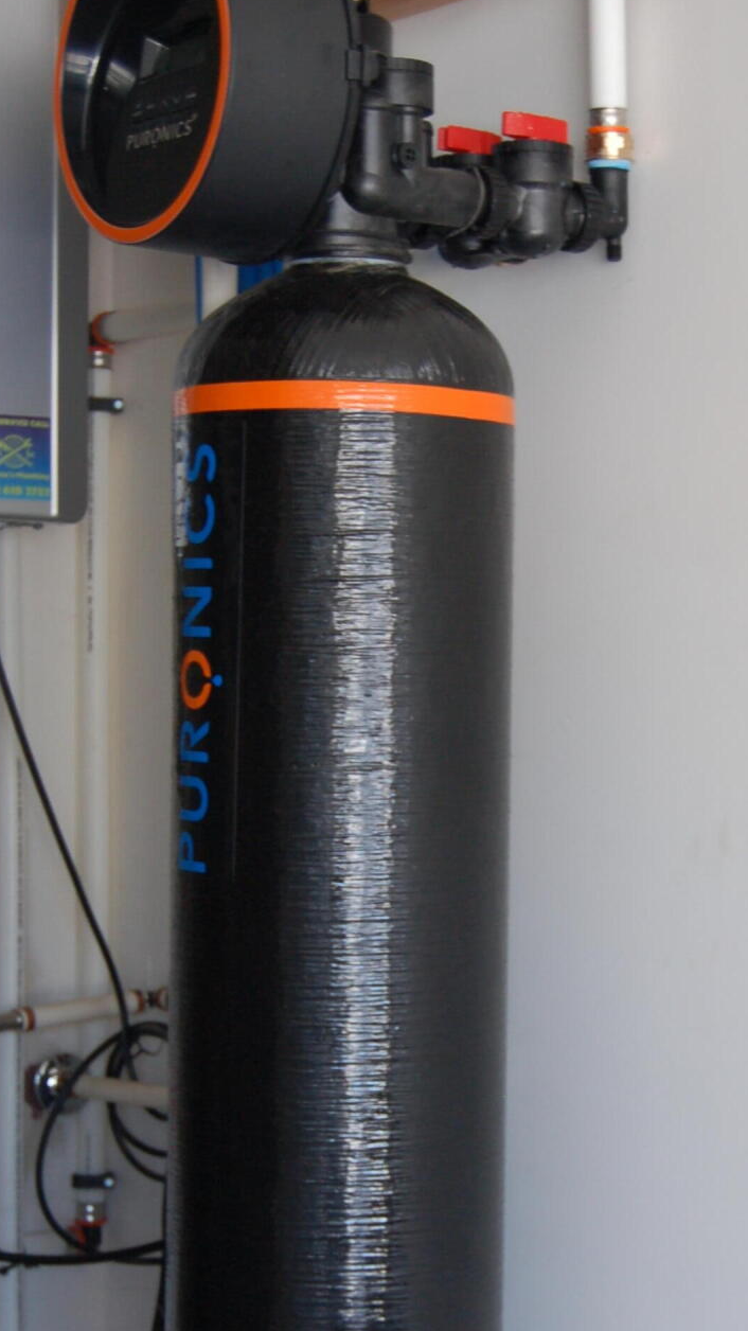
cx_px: 542
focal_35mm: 85
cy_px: 866
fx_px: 2999
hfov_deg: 14.2
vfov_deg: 24.9
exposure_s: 1/60
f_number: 4.5
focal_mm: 34
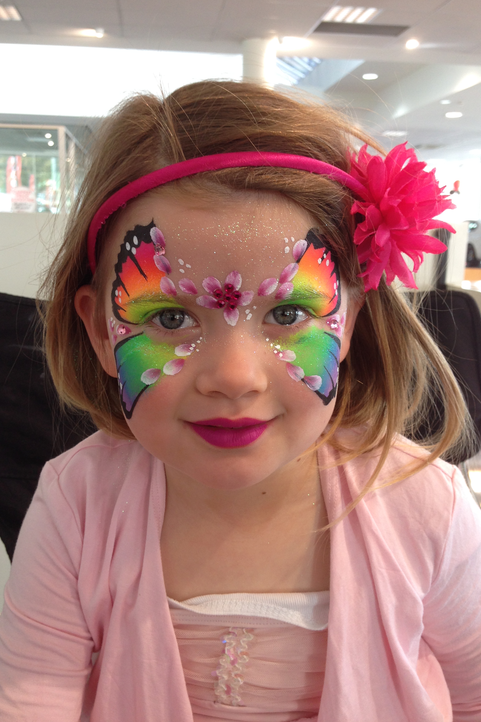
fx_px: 701
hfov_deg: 37.8
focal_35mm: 35
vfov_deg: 54.4
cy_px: 354
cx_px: 215
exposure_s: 1/40
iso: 50
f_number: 2.4
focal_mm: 4.12
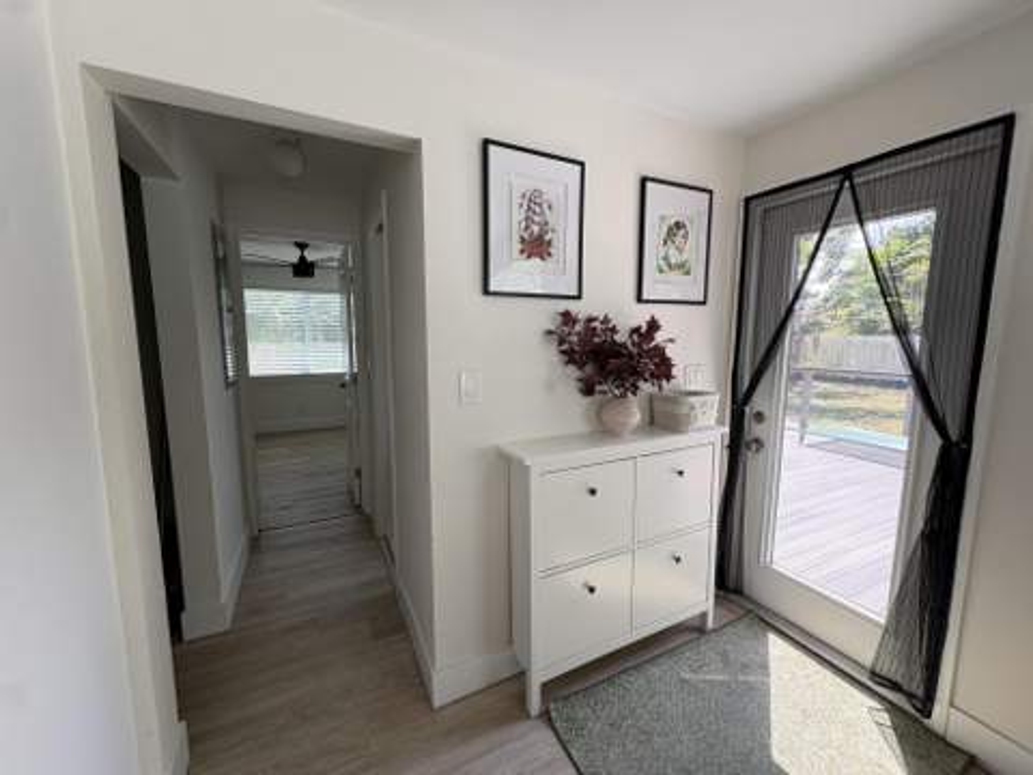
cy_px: 388
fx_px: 418
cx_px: 516
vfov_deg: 85.7
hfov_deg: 102.1
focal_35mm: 14
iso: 40
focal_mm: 2.22
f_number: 2.2
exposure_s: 1/99
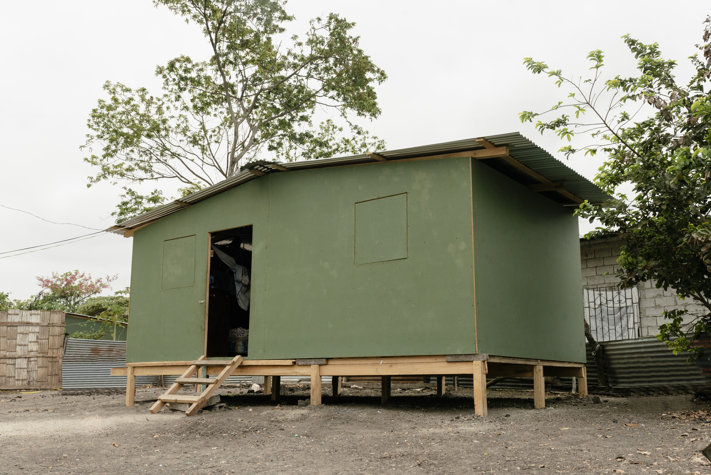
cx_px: 356
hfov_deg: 54.4
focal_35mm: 35
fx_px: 692
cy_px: 238
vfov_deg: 37.9
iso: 1250
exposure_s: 1/640
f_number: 10
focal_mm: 35
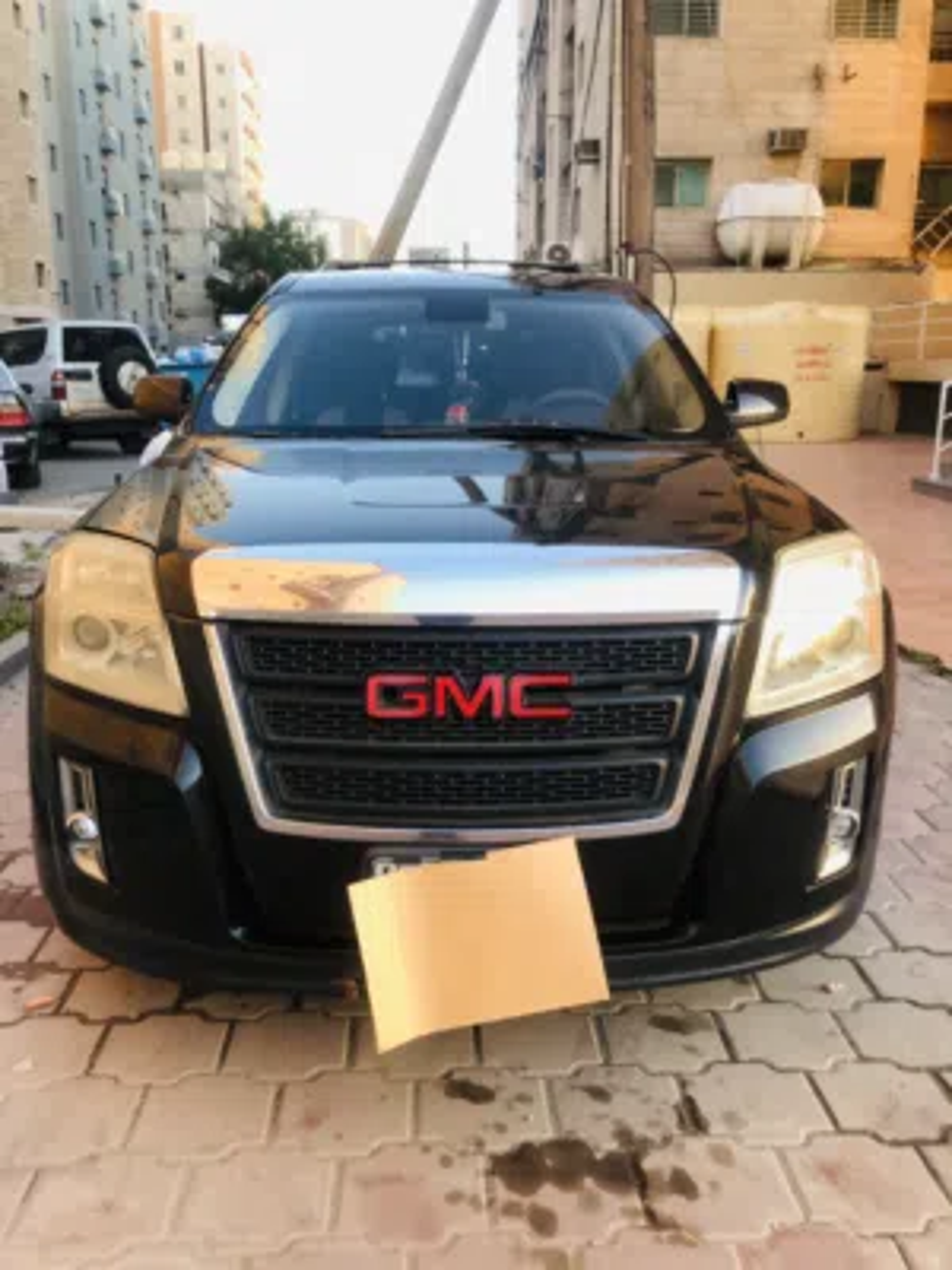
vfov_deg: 63.4
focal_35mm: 28
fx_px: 1027
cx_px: 476
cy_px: 635
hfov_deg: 49.7
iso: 25
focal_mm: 4
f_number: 1.8
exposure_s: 1/30
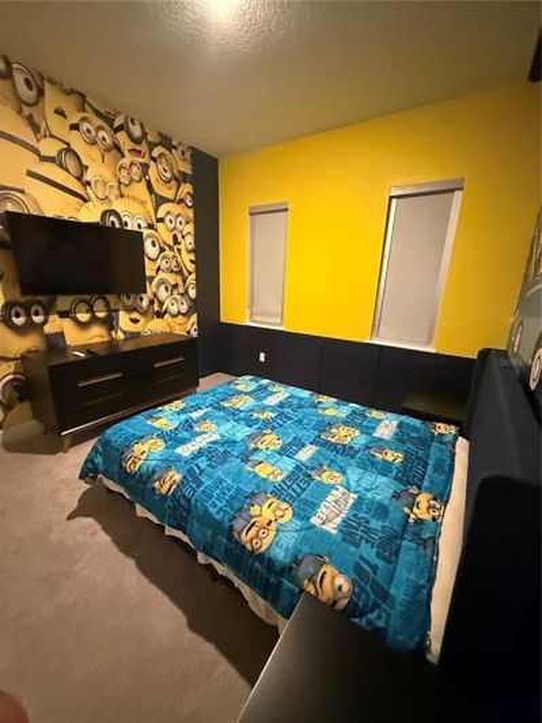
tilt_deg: -15.2
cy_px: 362
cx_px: 271
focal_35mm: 14
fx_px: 292
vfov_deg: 102.1
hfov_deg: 85.7
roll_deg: -1.9
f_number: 2.2
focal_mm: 2.22
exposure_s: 1/60
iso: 1000
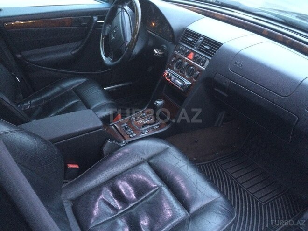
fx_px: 258
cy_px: 116
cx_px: 154
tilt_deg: -32.2
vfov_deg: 48.2
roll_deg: -3.7
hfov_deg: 61.7
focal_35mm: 29
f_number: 2.2
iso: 250
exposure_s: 1/17
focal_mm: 4.15
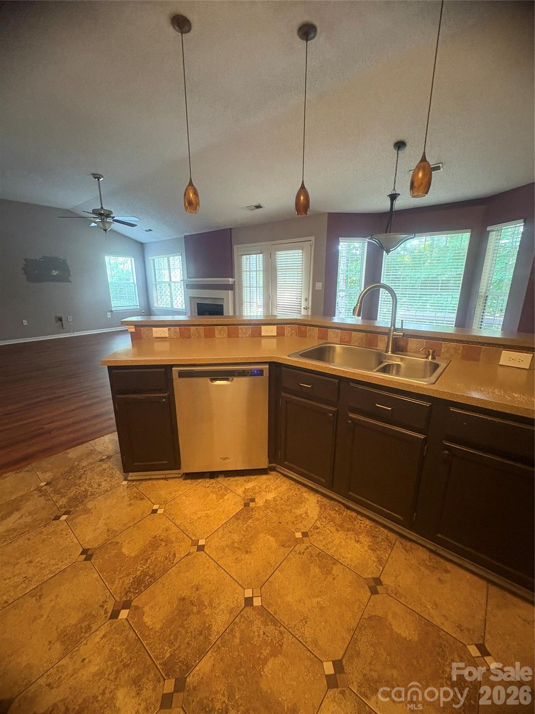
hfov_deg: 85.7
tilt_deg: -14.1
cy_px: 357
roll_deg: +0.1
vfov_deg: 102.1
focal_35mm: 14
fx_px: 288
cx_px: 268
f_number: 2.2
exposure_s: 1/40
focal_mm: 2.22
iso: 640
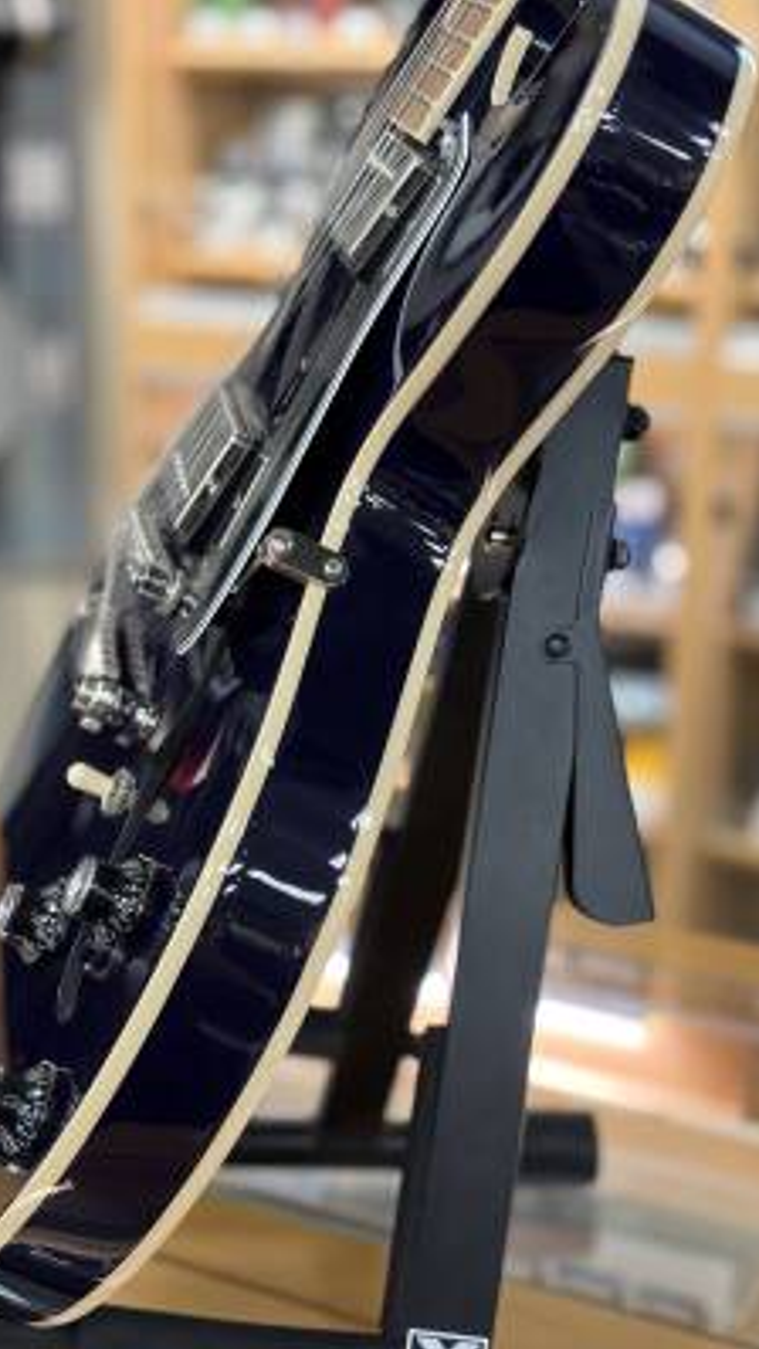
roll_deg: -0.1
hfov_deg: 21.0
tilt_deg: -17.1
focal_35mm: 57
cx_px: 268
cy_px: 674
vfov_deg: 36.6
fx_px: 2039
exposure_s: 1/60
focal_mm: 5.96
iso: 100
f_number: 1.6
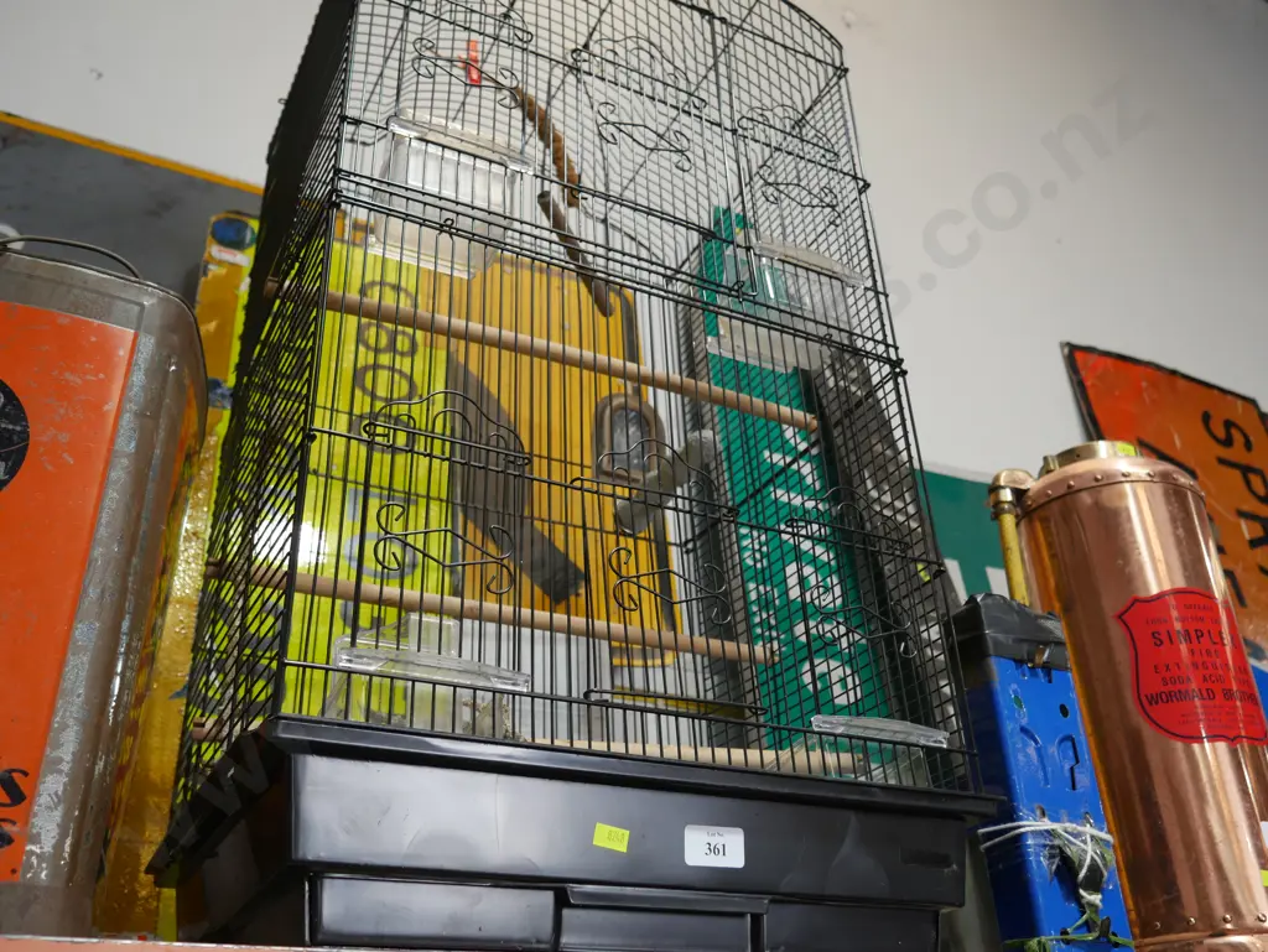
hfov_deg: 56.8
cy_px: 476
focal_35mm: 32
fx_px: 1173
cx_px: 634
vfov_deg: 44.2
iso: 200
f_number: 3.6
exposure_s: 1/60
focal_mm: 16
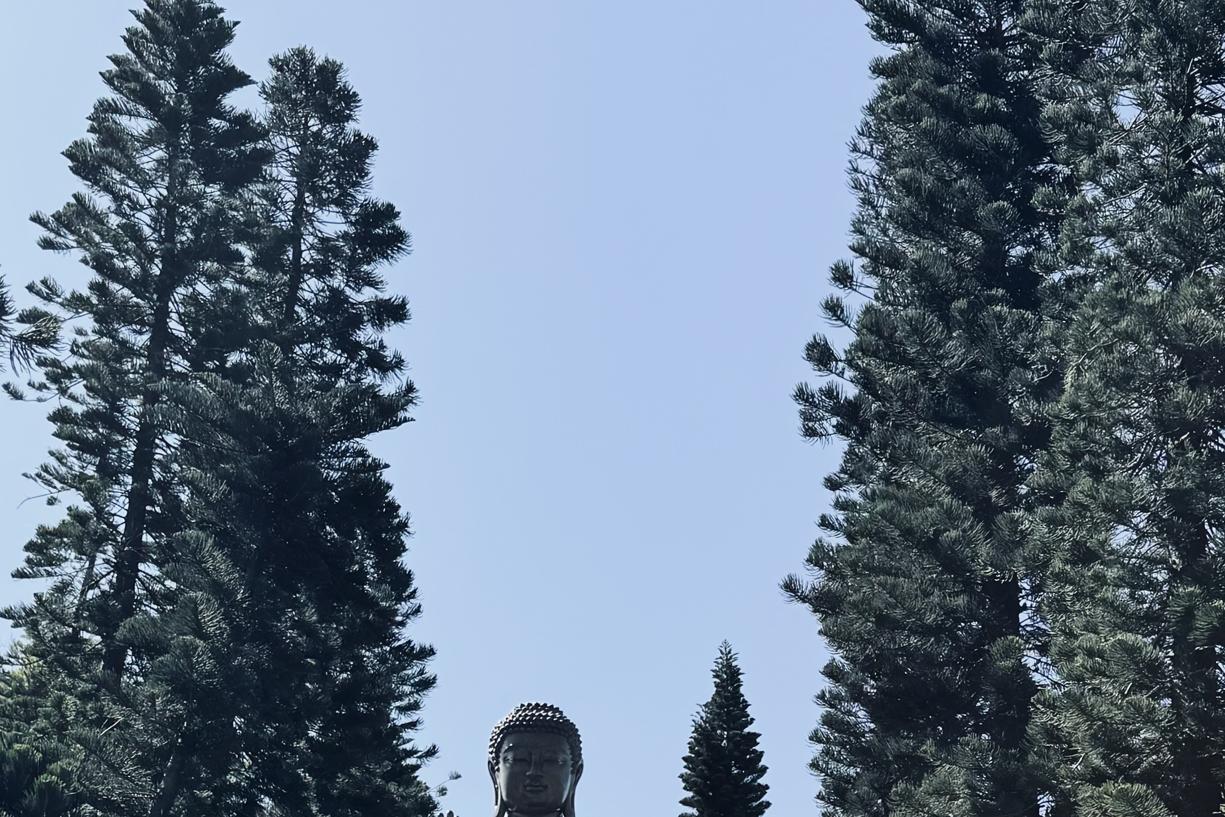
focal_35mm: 61
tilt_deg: +22.2
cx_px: 550
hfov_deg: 32.9
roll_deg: -0.6
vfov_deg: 20.3
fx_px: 2076
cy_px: 1069
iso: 80
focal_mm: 6.76
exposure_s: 1/3247
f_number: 1.78
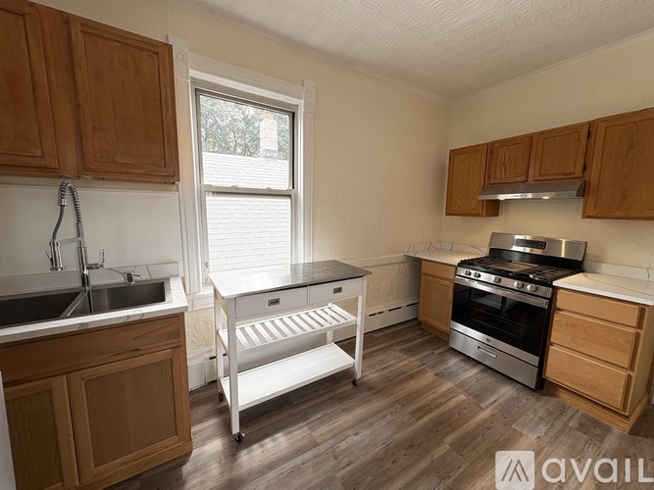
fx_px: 264
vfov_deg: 85.7
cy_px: 245
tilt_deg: -7.2
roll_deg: -0.6
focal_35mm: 14
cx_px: 327
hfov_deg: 102.1
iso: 125
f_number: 2.2
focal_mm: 2.22
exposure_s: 1/120
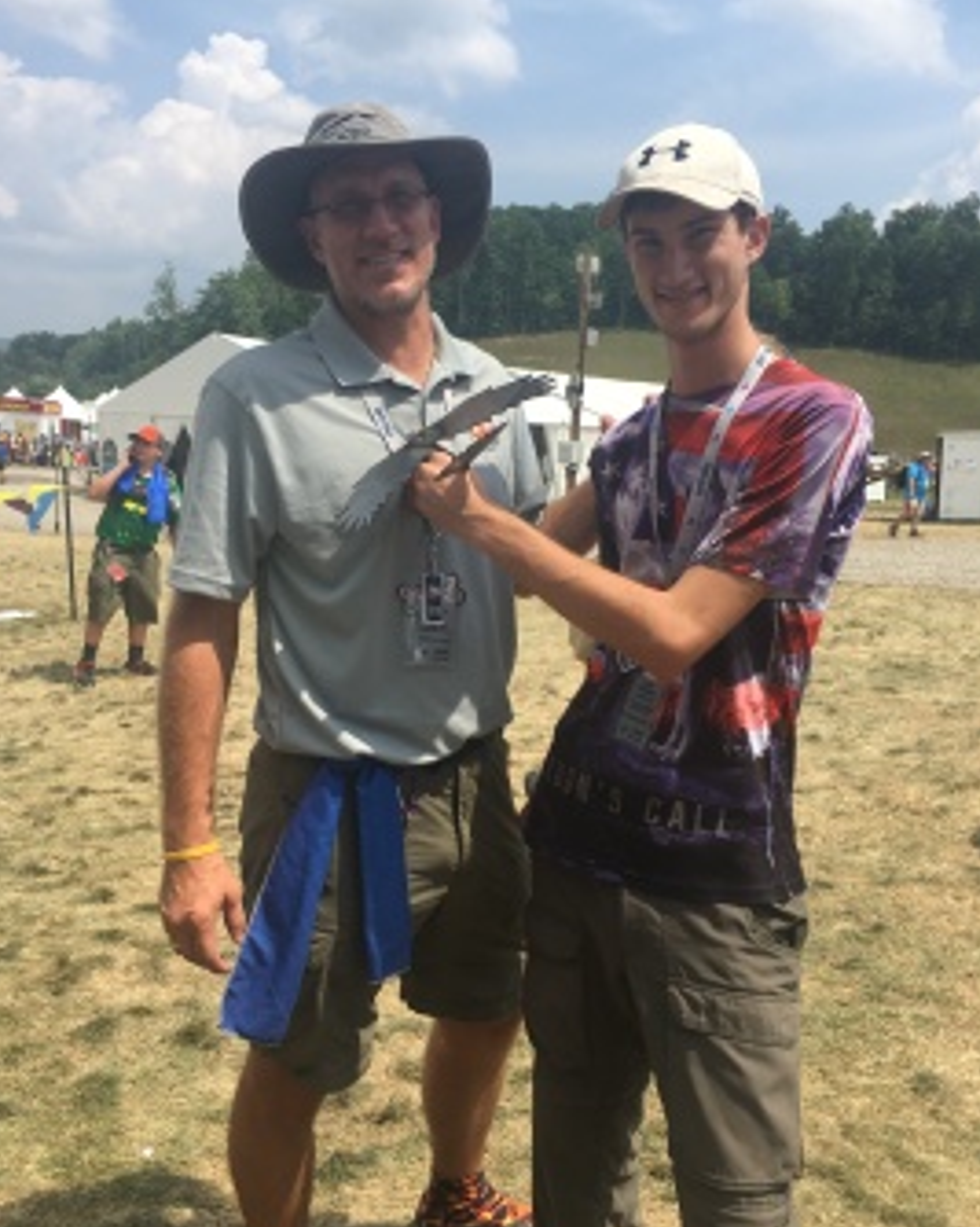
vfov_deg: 57.2
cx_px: 481
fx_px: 1124
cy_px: 606
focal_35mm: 31
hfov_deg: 47.1
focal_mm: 4.15
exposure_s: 1/1603
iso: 25
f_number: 2.2
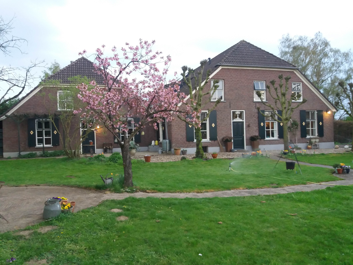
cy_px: 132
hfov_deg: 63.4
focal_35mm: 28
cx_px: 176
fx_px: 286
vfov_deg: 49.7
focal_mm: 3.7
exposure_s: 1/17
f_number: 1.9
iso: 160
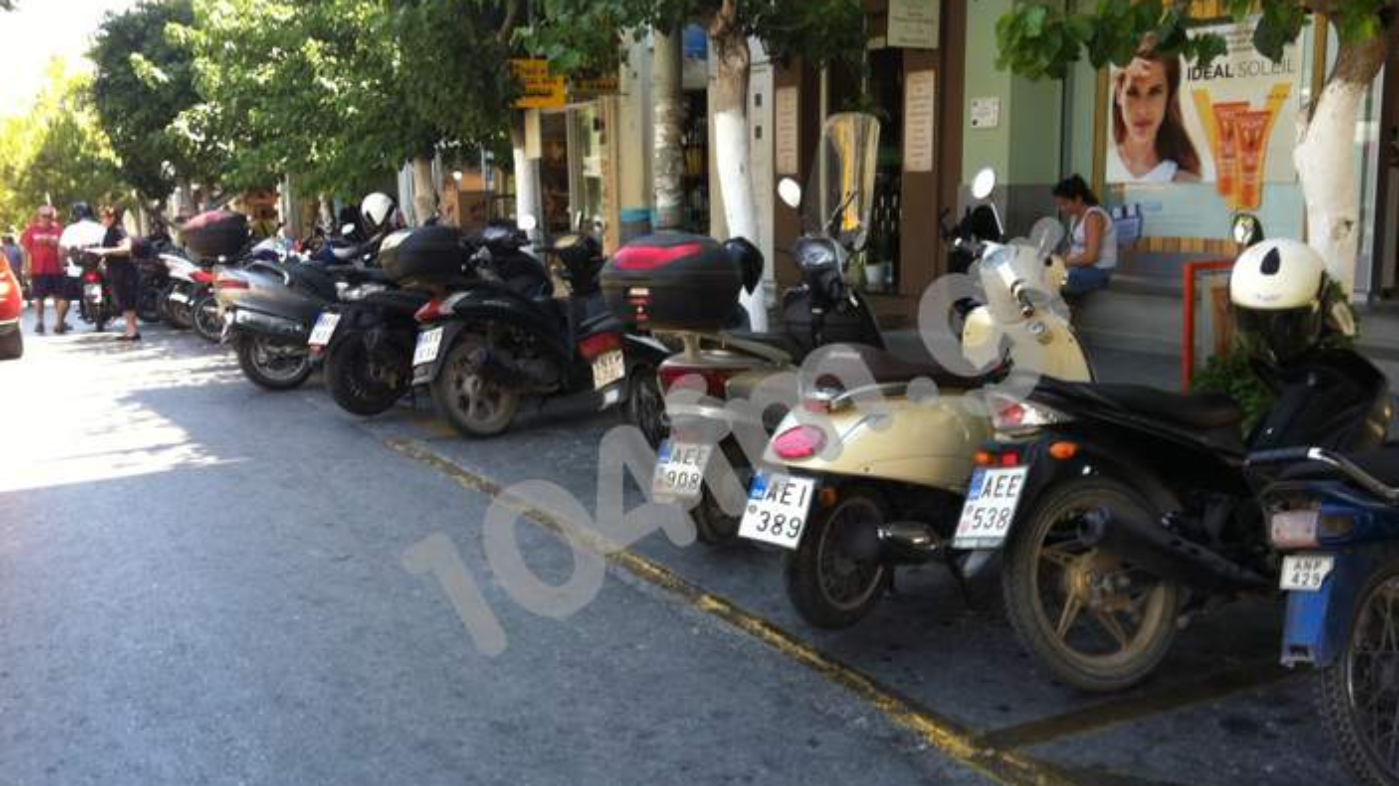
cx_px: 700
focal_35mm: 39
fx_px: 1446
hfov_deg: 51.6
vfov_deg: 30.4
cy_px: 422
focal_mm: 3.85
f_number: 2.8
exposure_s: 1/153
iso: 80
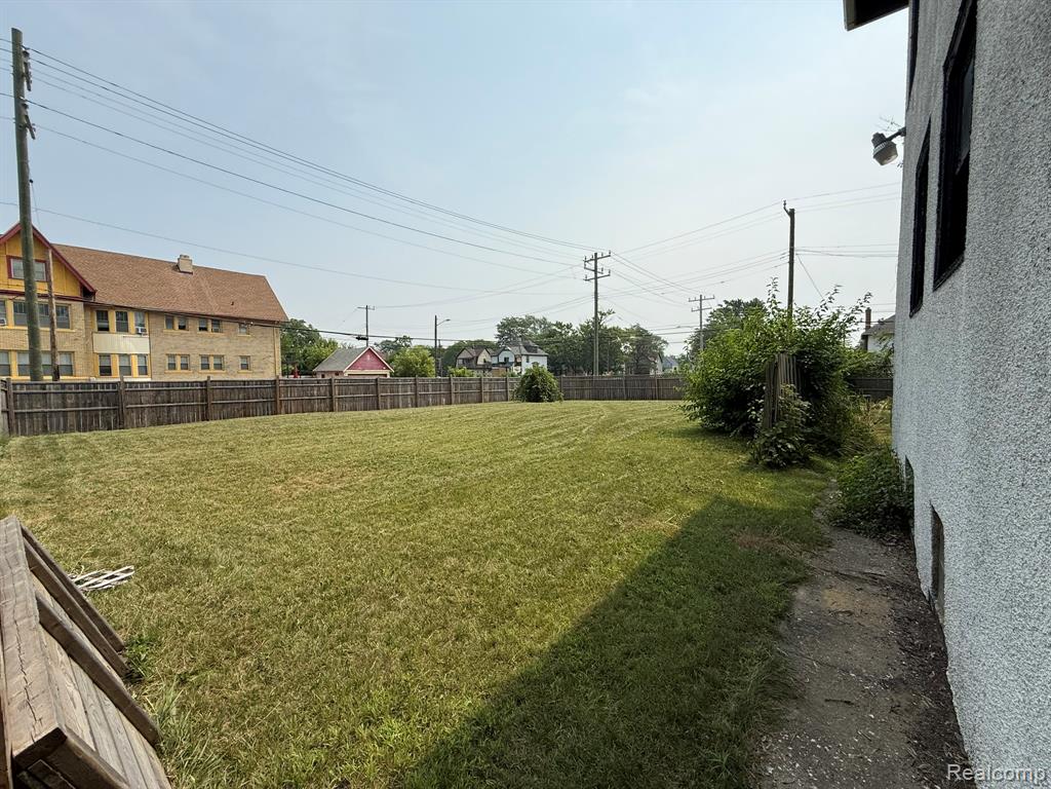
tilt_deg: -1.4
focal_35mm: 14
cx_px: 526
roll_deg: +0.4
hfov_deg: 102.1
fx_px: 425
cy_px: 394
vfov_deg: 85.7
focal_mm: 2.22
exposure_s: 1/4149
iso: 50
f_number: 2.2
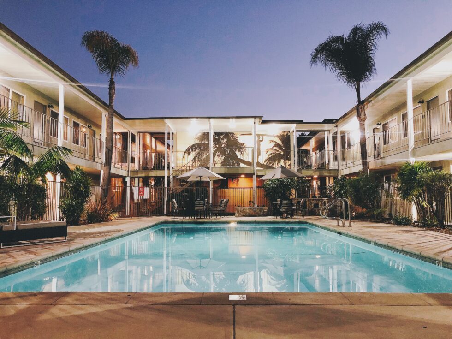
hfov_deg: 63.4
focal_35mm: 28
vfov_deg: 49.7
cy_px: 170
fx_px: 366
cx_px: 226
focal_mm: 3.99
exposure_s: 1/4
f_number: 1.8
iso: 80
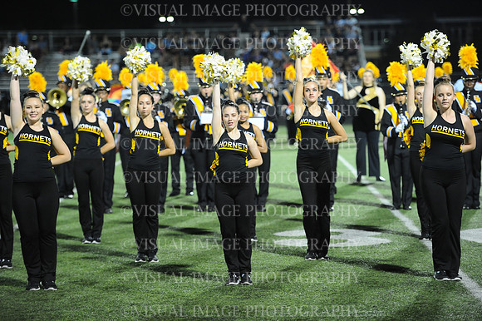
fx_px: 1673
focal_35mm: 125
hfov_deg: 16.4
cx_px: 241
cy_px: 160
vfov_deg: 11.0
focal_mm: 125
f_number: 2.8
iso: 4000
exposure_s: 1/200
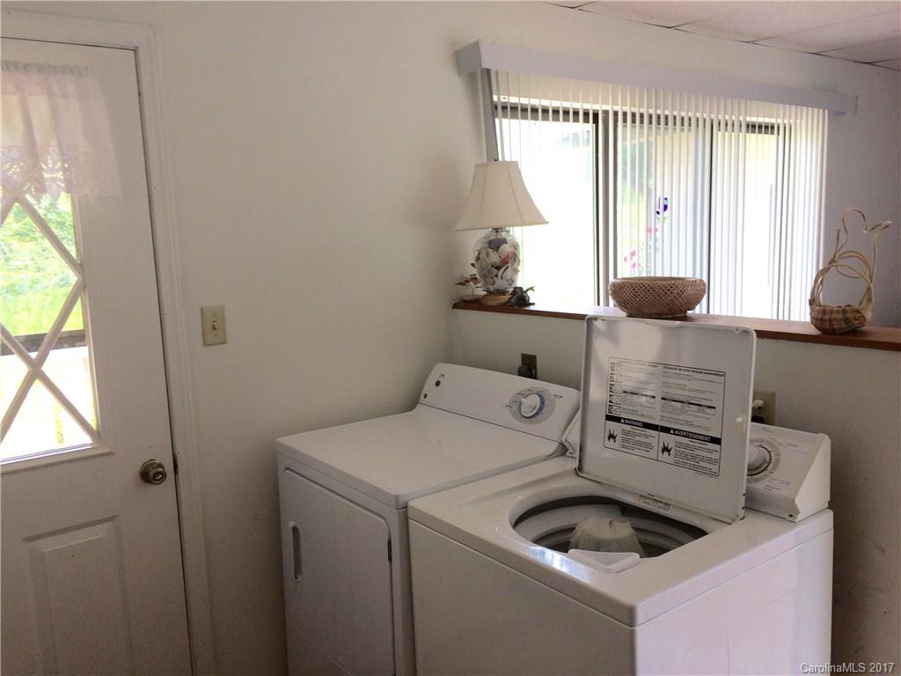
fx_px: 755
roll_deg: +3.1
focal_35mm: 29
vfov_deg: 48.2
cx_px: 450
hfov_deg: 61.7
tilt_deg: -7.0
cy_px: 338
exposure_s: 1/60
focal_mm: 4.15
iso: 50
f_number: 2.2
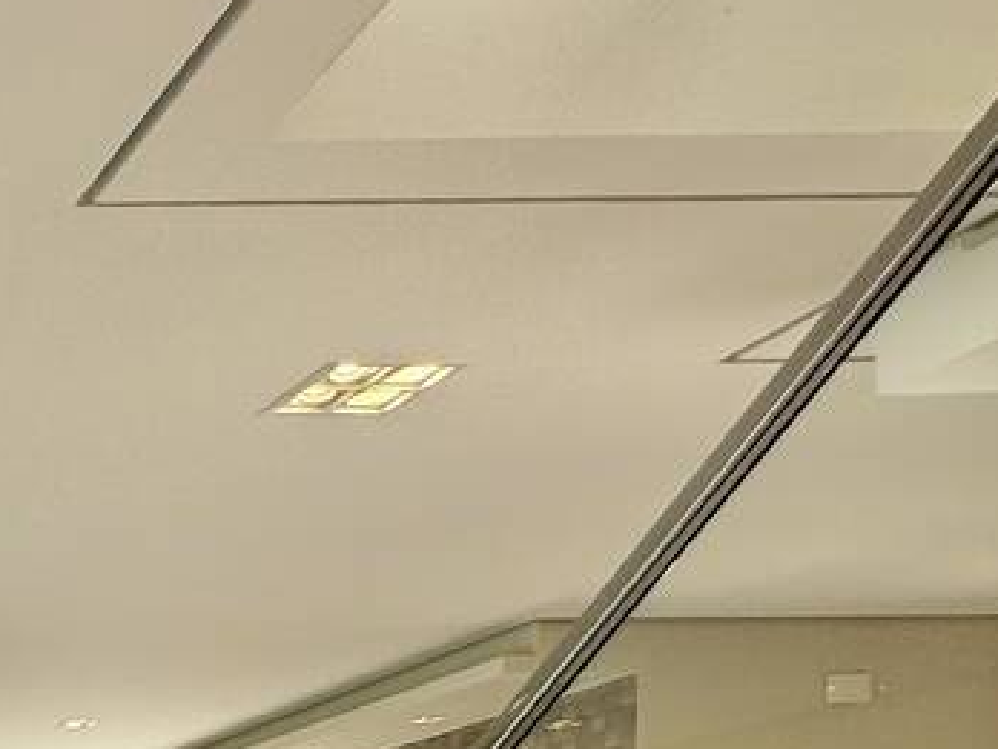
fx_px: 1672
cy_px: 1090
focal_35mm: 58
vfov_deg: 21.6
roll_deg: -0.1
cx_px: -611
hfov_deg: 23.8
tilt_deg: -2.0
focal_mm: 2.22
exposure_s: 1/150
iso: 40
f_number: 2.2
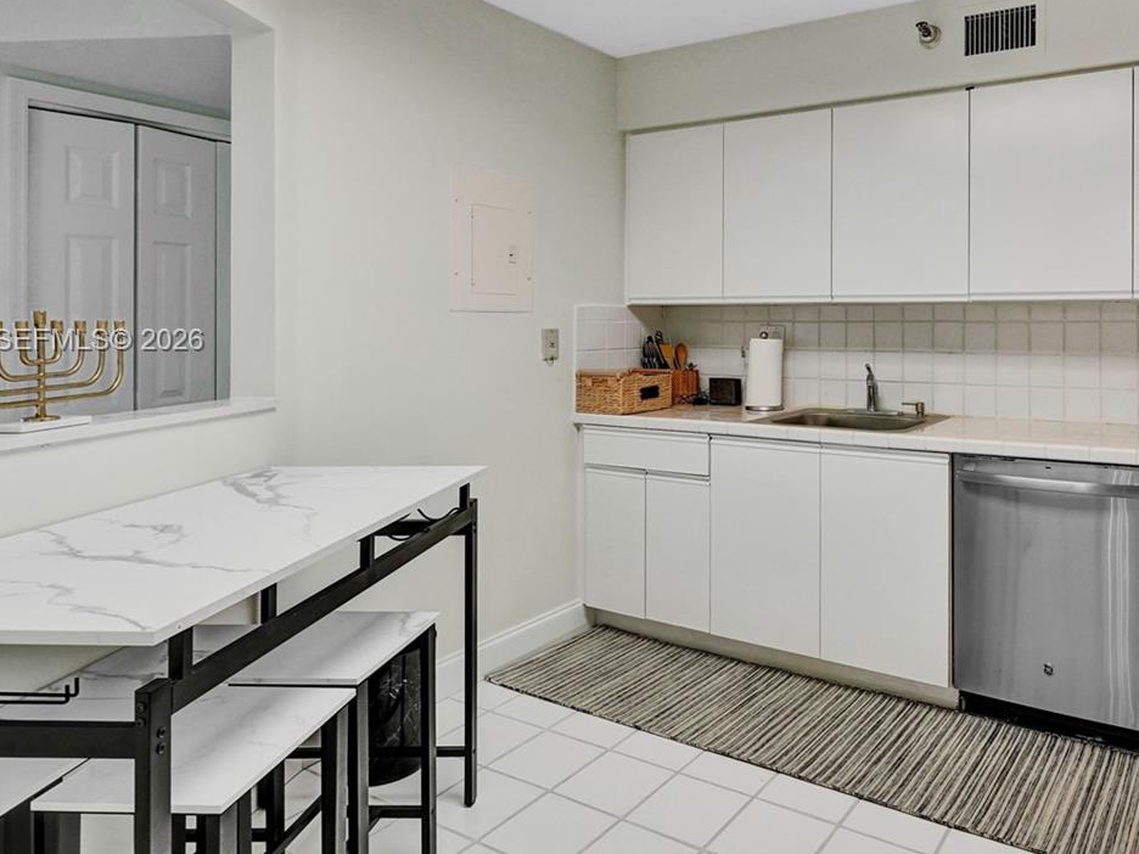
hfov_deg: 70.8
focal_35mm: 23
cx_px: 798
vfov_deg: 58.4
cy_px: 342
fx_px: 757
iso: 1600
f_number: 8
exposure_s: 1/160
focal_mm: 14
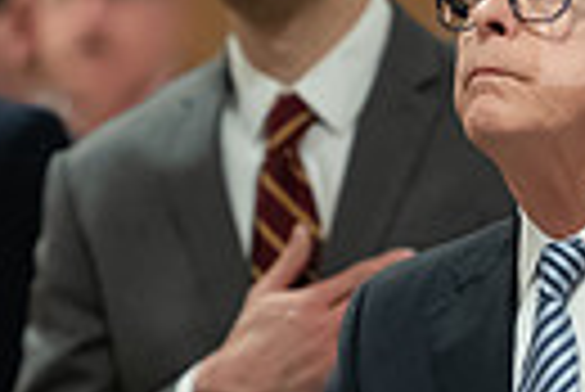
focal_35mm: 826
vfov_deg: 1.7
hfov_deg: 2.5
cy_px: 255
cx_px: 405
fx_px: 13437
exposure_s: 1/200
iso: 2000
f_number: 2.8
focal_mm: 185
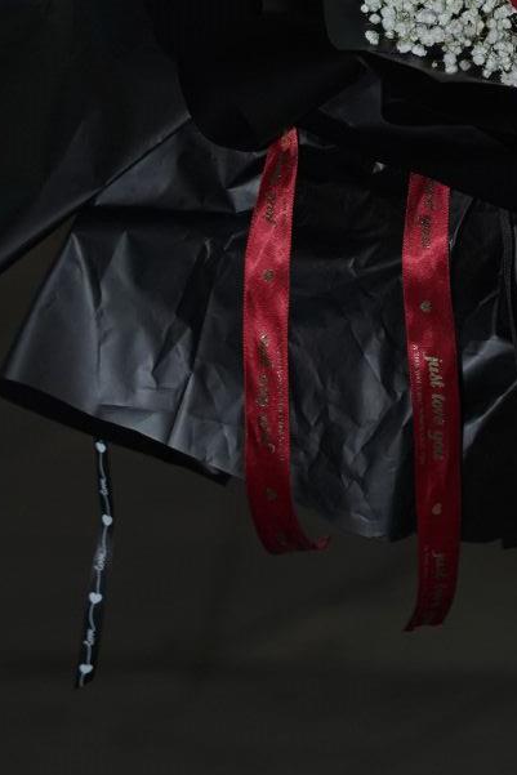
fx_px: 11022
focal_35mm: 512
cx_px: 948
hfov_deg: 2.7
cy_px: -593
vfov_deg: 4.0
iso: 640
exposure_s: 1/250
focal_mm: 135
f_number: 4
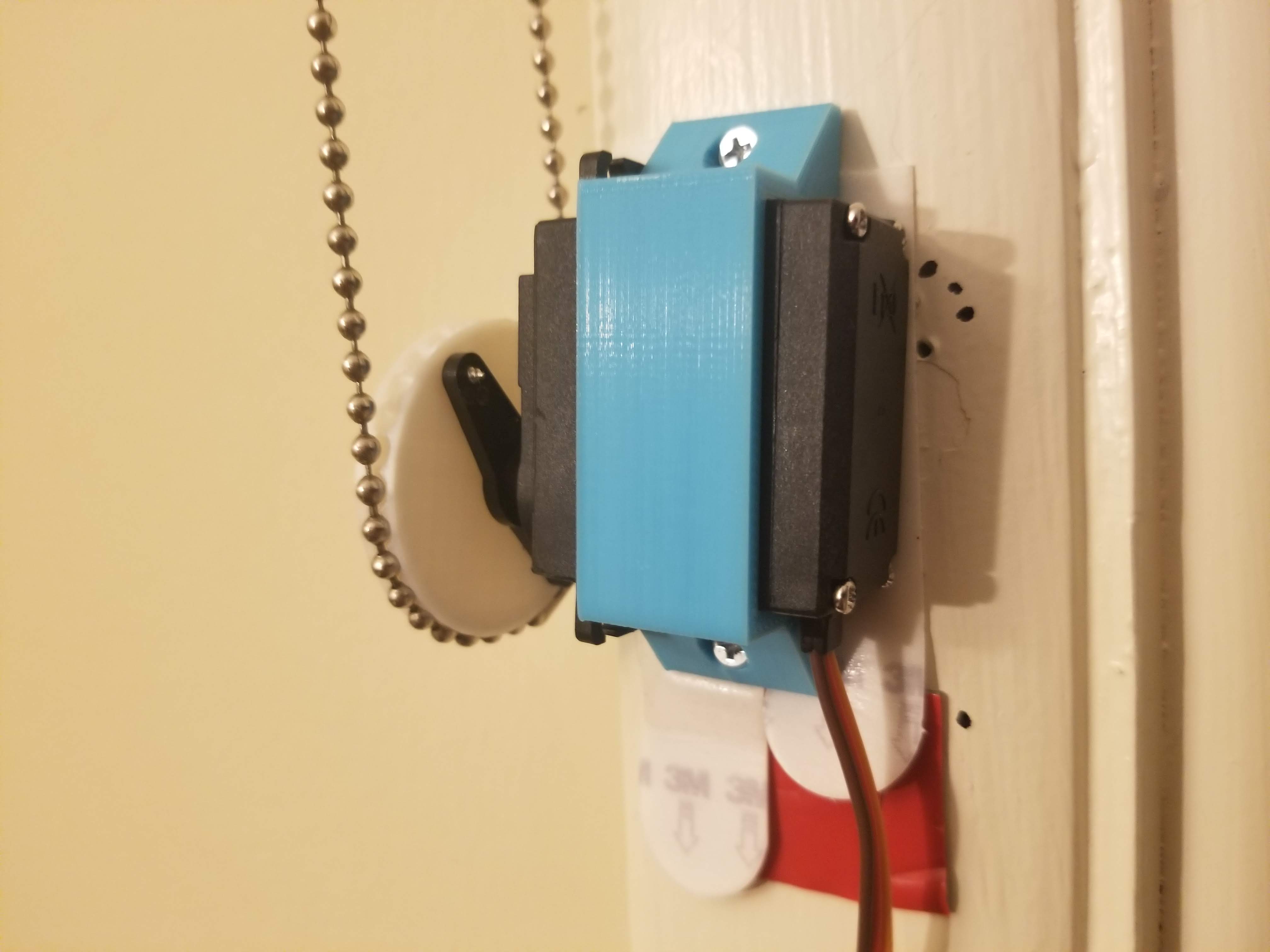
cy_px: 476
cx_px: 635
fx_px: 954
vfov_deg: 53.1
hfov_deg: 67.3
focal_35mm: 26
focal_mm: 4.3
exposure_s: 1/15
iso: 250
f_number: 1.7
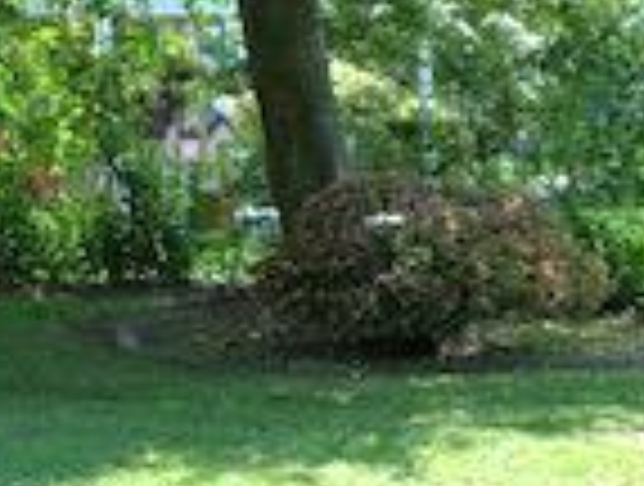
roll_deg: +1.5
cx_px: 1090
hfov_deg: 14.2
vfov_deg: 11.8
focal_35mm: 125
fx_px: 2331
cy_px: 500
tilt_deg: -12.3
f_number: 1.8
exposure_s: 1/242
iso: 20
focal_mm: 3.99
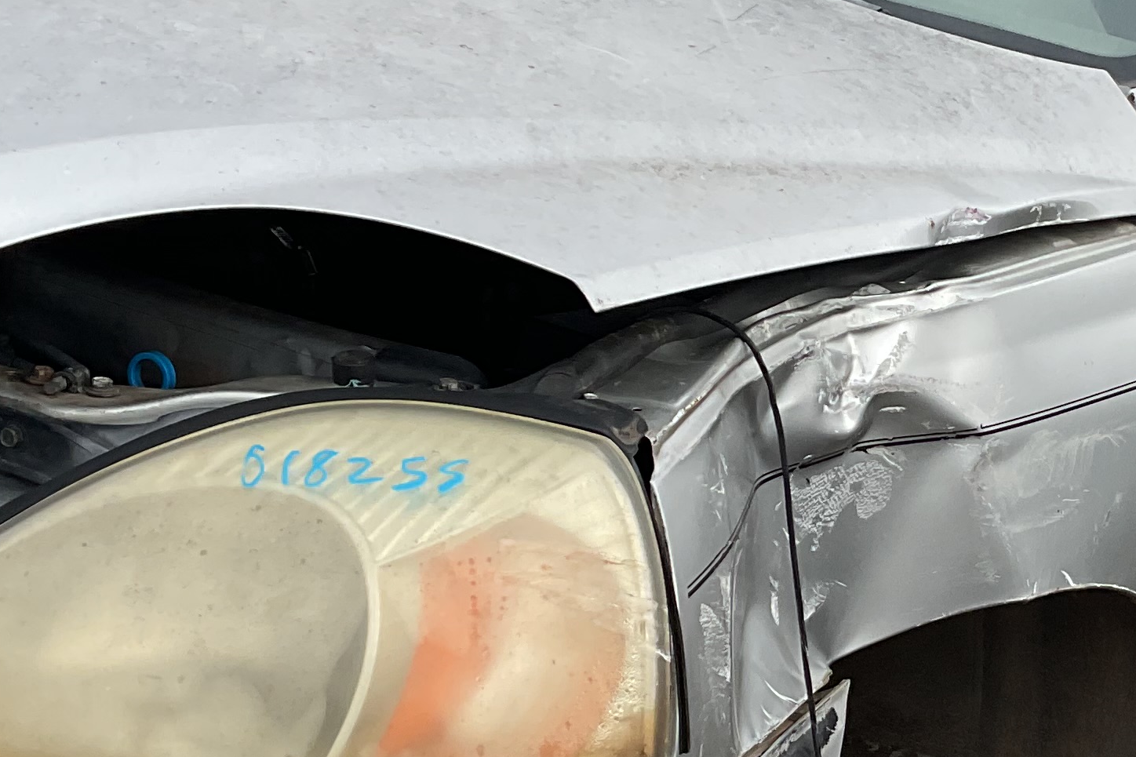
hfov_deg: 23.8
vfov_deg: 16.2
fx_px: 2650
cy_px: 453
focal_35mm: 84
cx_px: 942
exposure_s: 1/719
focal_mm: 3
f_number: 1.8
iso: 16
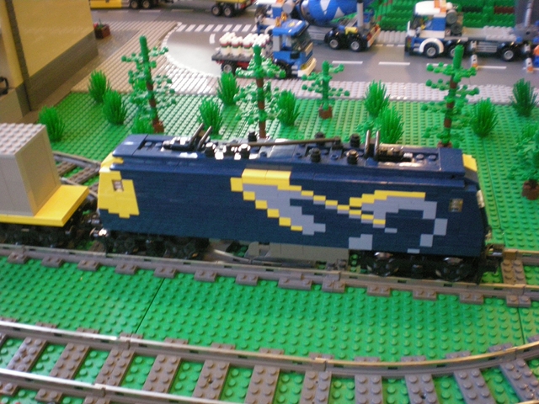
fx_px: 592
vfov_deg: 37.7
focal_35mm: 38
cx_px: 270
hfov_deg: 49.0
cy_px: 202
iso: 400
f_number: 3.1
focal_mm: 6.3
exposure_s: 1/15
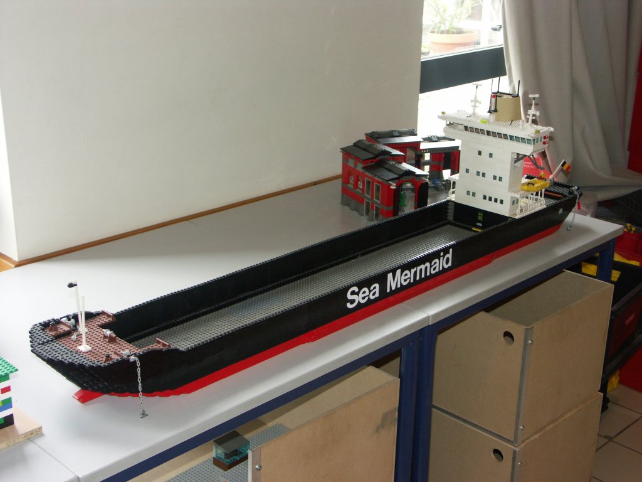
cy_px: 241
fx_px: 909
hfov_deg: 38.9
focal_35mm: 49
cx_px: 321
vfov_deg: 29.7
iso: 125
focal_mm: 12.57
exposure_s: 1/50
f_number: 2.8
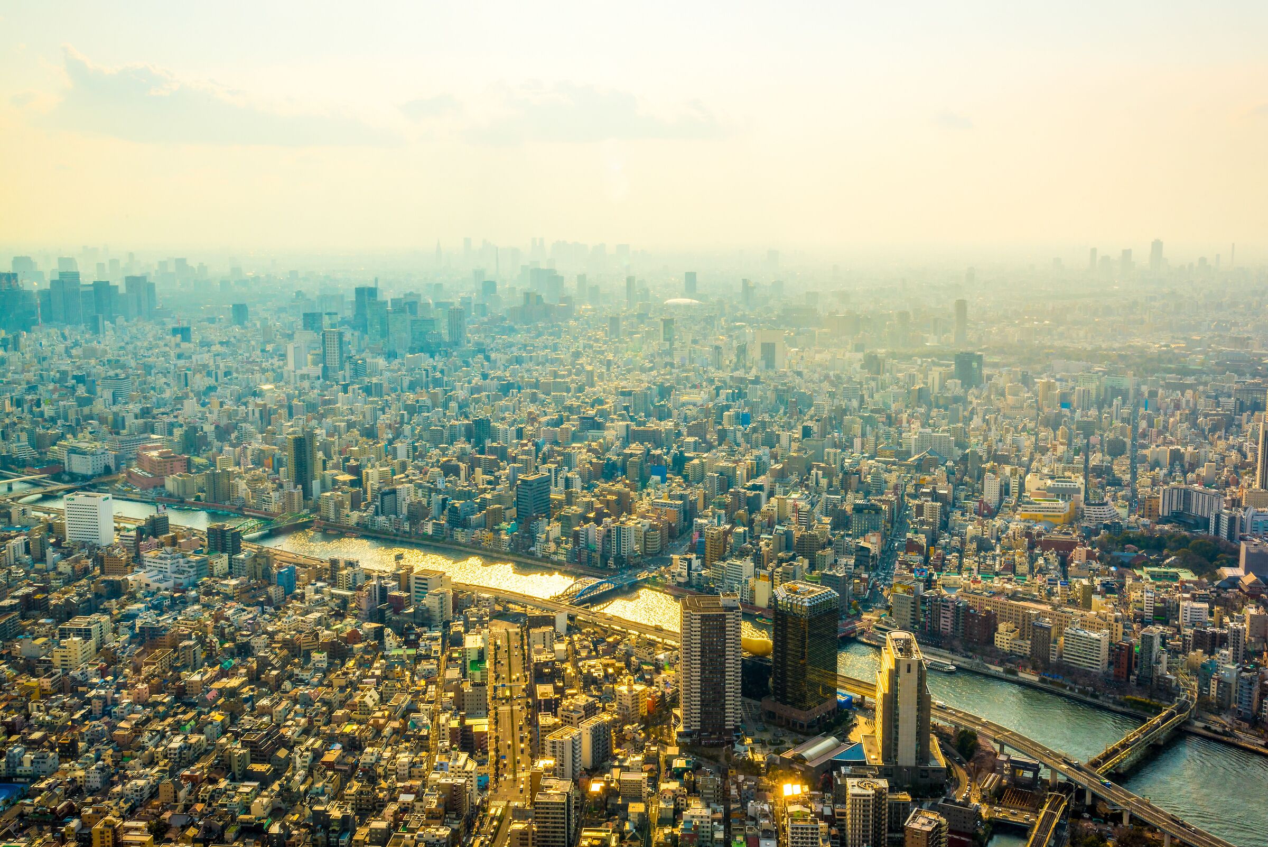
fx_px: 1233
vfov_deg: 37.9
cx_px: 634
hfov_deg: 54.4
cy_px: 424
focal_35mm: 35
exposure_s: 1/50
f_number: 18
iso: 64
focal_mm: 35
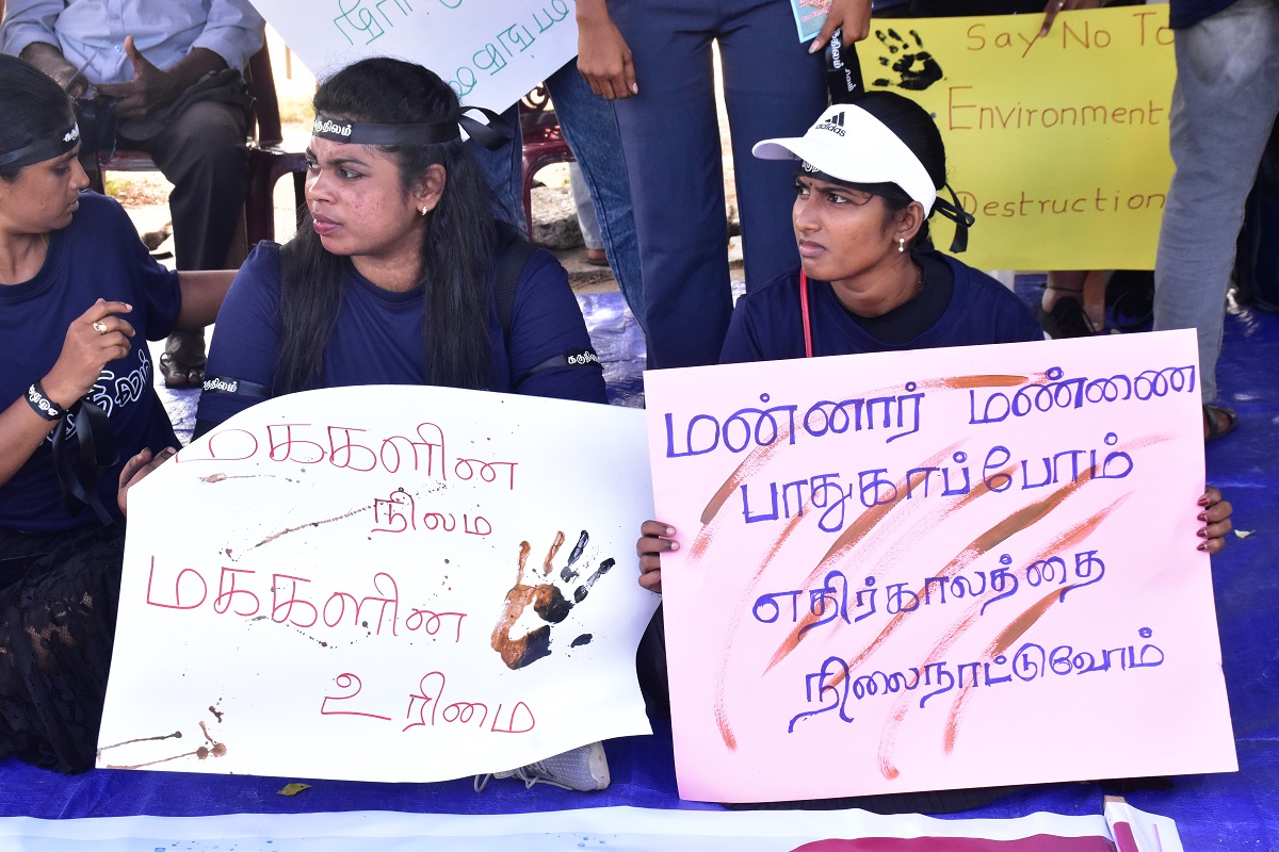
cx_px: 640
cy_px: 426
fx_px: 2398
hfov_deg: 29.9
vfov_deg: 20.2
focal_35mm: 68
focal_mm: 45
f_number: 11
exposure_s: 1/200
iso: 2000
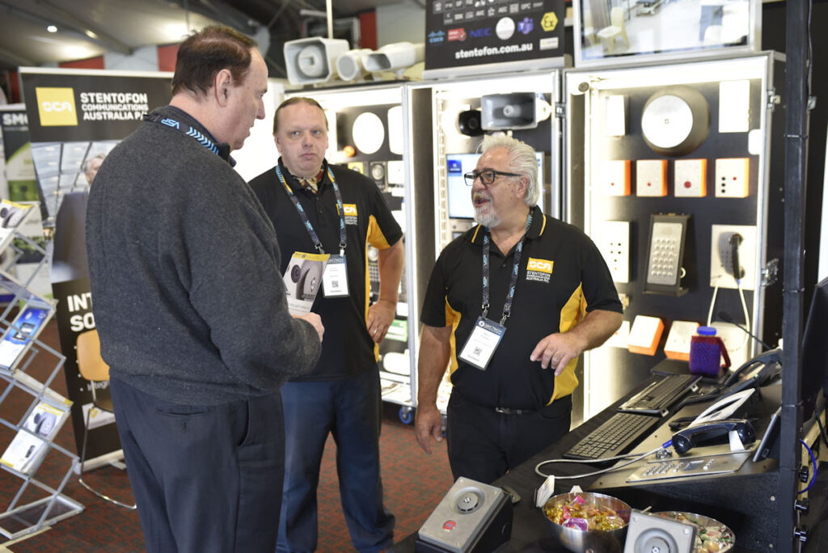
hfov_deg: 54.4
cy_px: 276
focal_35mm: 35
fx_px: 805
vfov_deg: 37.9
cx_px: 414
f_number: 2.8
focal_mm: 35
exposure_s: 1/60
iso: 800
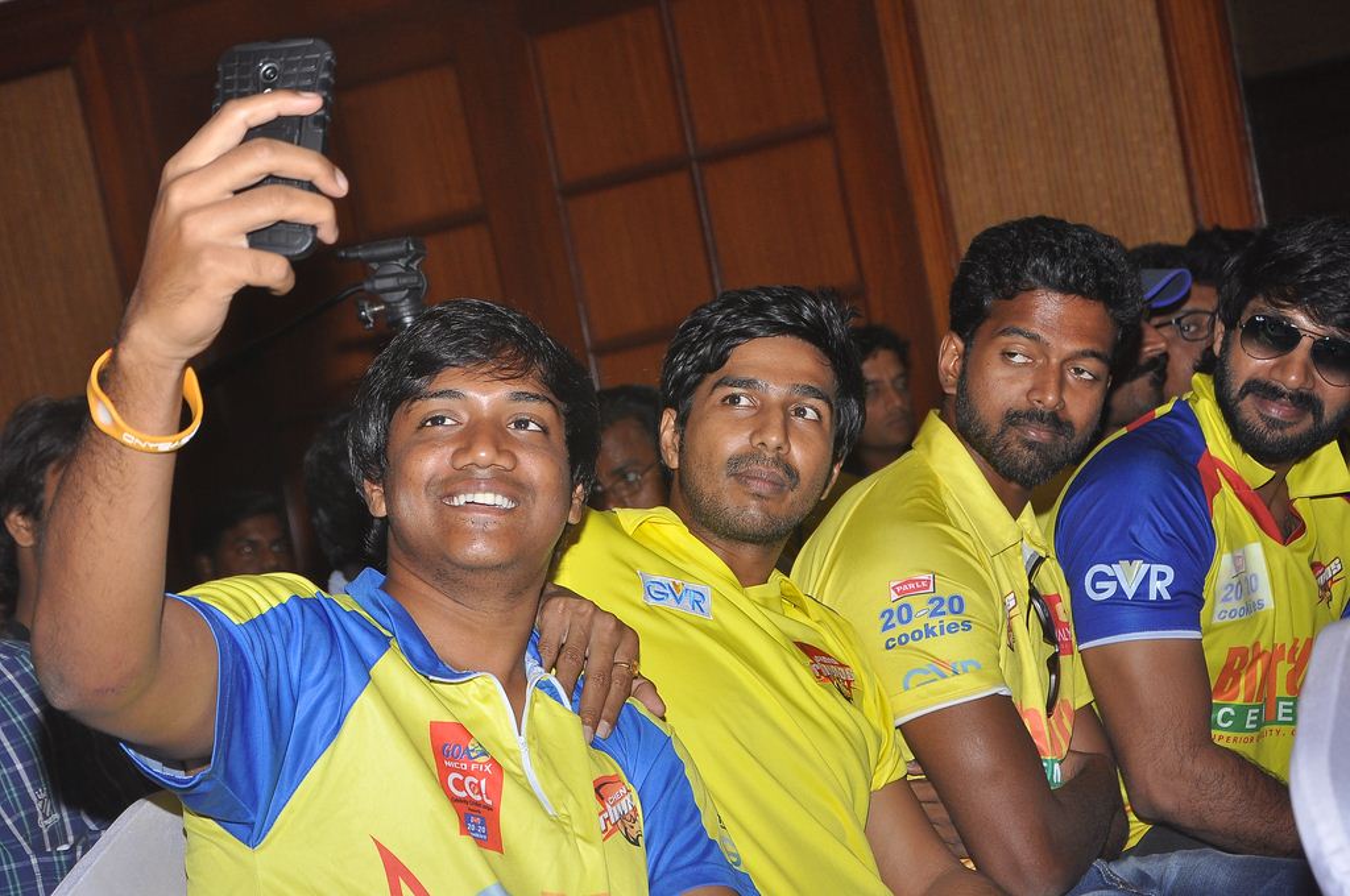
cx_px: 675
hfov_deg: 26.0
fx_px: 2921
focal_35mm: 78
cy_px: 448
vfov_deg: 17.4
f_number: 11
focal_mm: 52
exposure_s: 1/100
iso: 400
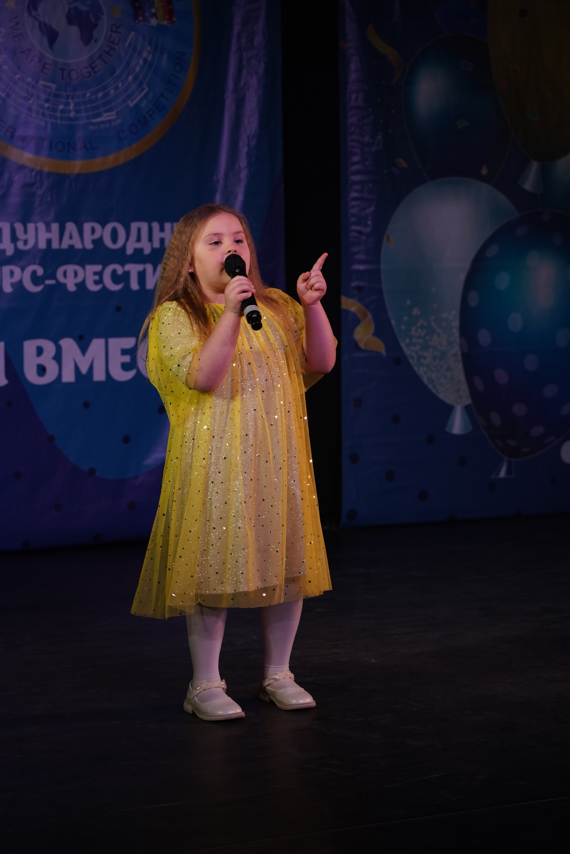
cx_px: 285
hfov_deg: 17.9
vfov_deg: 26.7
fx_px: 1805
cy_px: 427
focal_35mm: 76
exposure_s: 1/400
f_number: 5.6
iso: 2000
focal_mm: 76
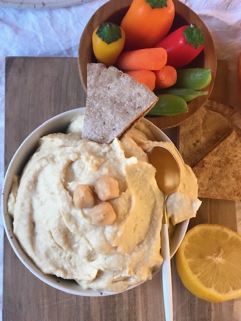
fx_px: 529
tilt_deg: -80.5
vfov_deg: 33.8
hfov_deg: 25.7
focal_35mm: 57
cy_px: 160
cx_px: 120
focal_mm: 6.6
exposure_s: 1/30
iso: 64
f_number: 2.8
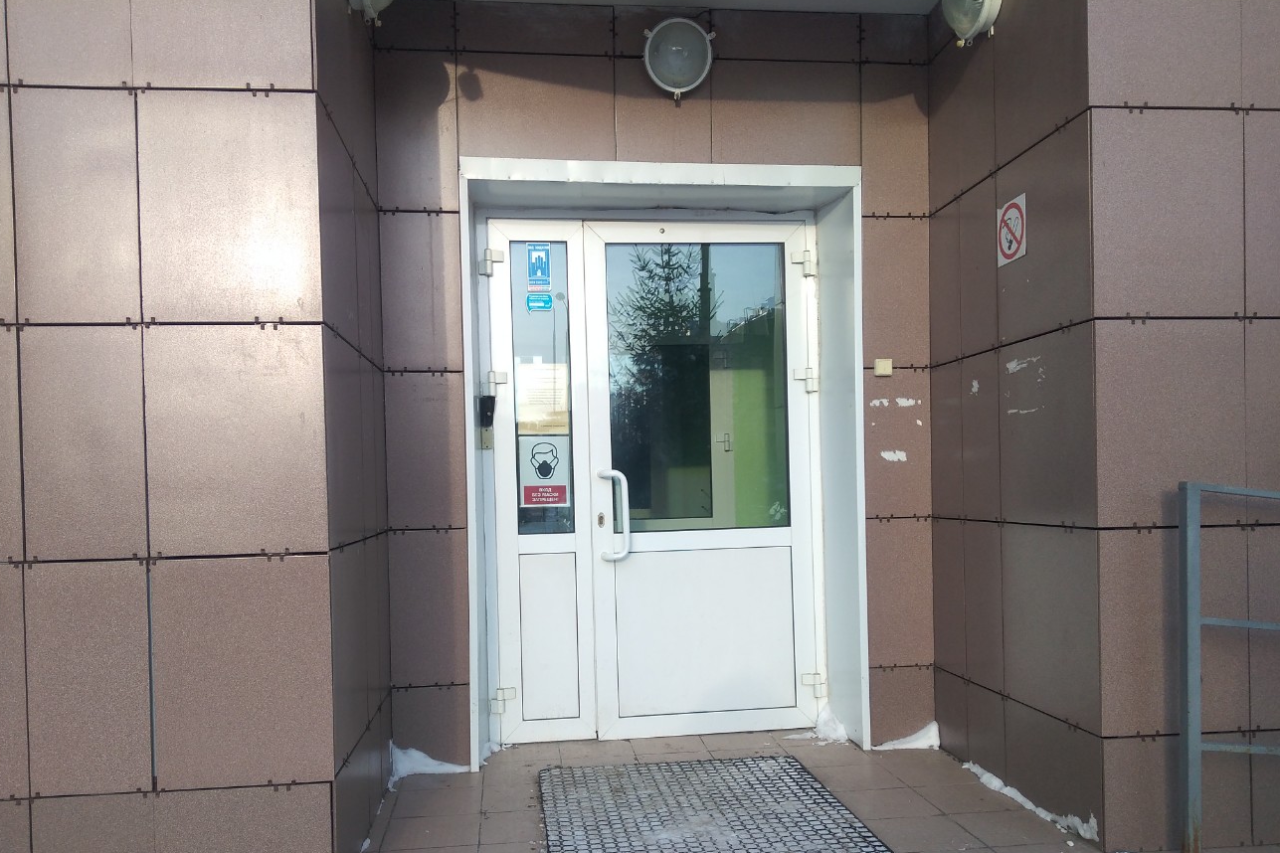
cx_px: 624
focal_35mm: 28
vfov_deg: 46.2
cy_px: 492
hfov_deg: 65.5
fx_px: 995
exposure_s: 1/500
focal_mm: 3.6
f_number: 1.8
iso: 100
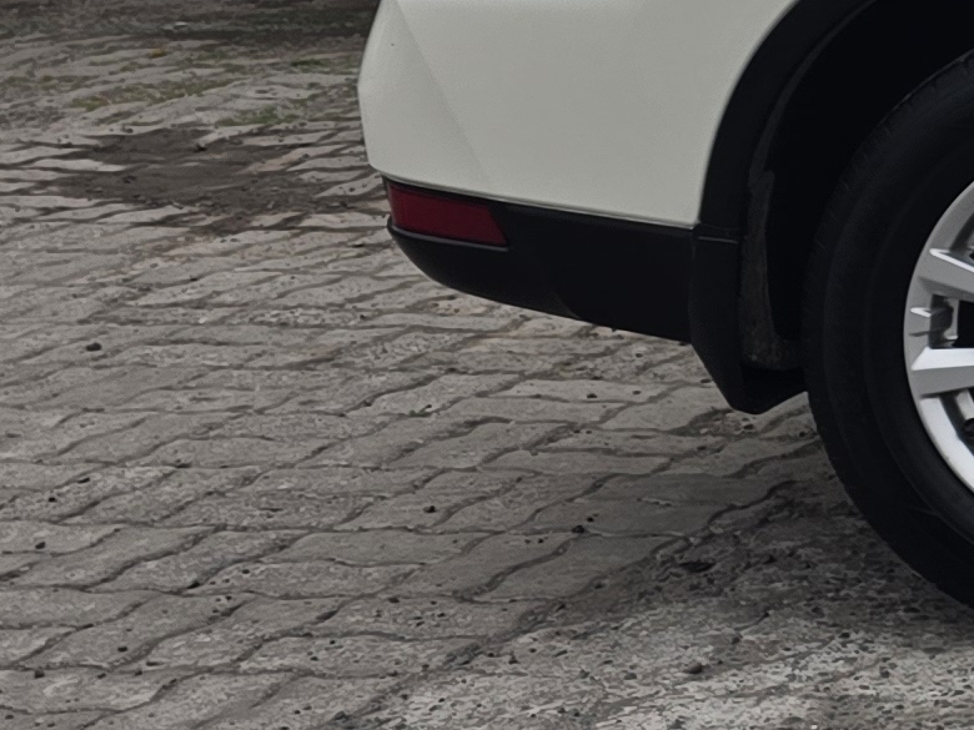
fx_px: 3320
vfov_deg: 12.3
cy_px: -141
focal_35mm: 118
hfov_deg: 13.1
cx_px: 2265
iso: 16
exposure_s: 1/100
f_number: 1.7
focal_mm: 6.3
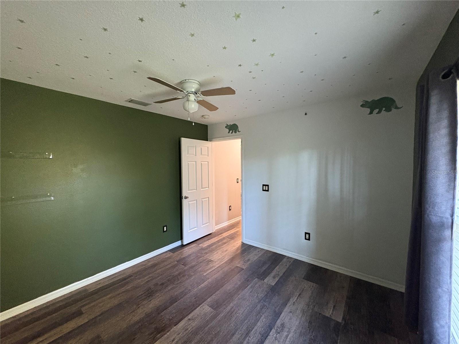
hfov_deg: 102.1
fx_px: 186
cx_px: 230
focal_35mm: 14
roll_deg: +0.1
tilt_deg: -2.5
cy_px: 172
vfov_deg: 85.7
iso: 500
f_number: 2.2
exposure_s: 1/60
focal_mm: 2.22
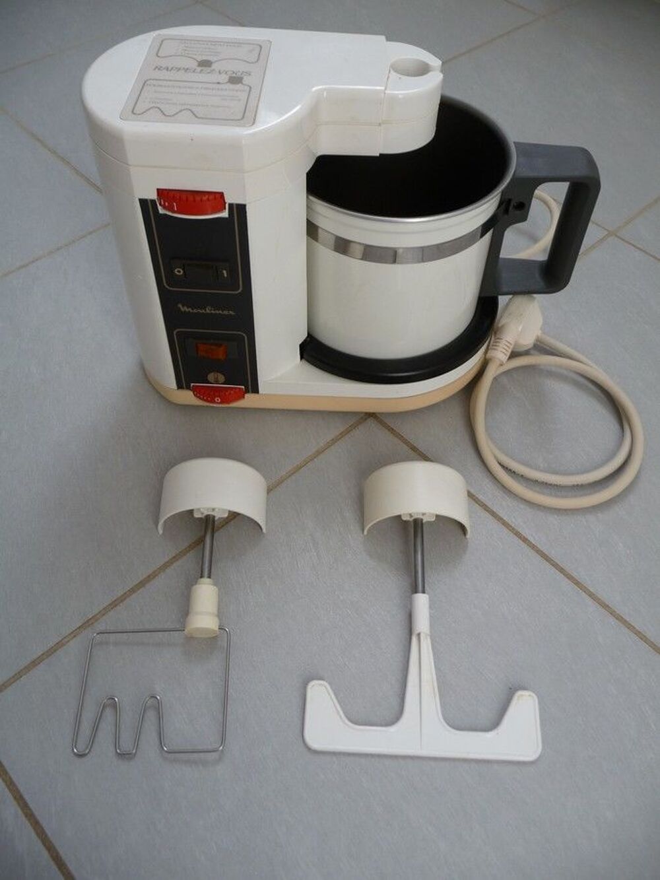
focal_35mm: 28
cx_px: 330
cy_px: 440
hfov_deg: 49.8
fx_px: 712
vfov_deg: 63.4
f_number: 3.3
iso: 100
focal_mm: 4.7
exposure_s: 1/40
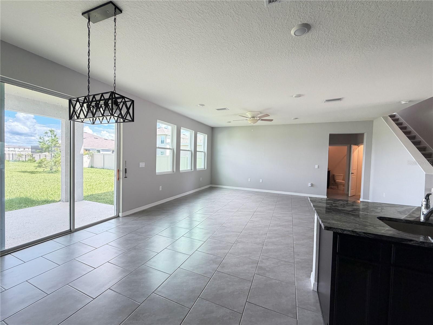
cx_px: 216
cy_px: 162
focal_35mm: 14
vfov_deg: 85.7
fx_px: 175
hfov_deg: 102.1
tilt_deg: -2.1
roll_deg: -1.9
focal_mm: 2.22
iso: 250
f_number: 2.2
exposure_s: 1/120
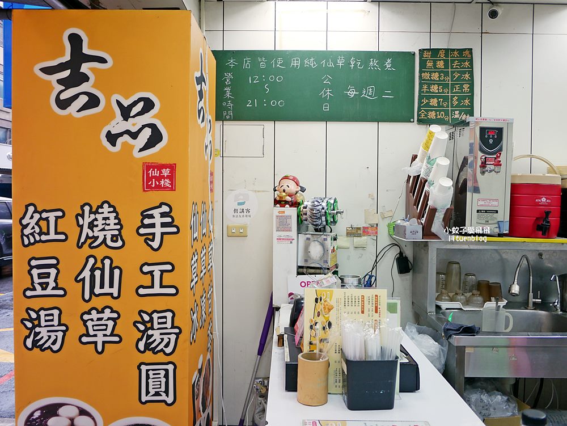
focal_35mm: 28
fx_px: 459
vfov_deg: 49.8
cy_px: 213
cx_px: 284
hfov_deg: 63.4
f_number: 2.5
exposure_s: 1/80
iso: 200
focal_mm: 14
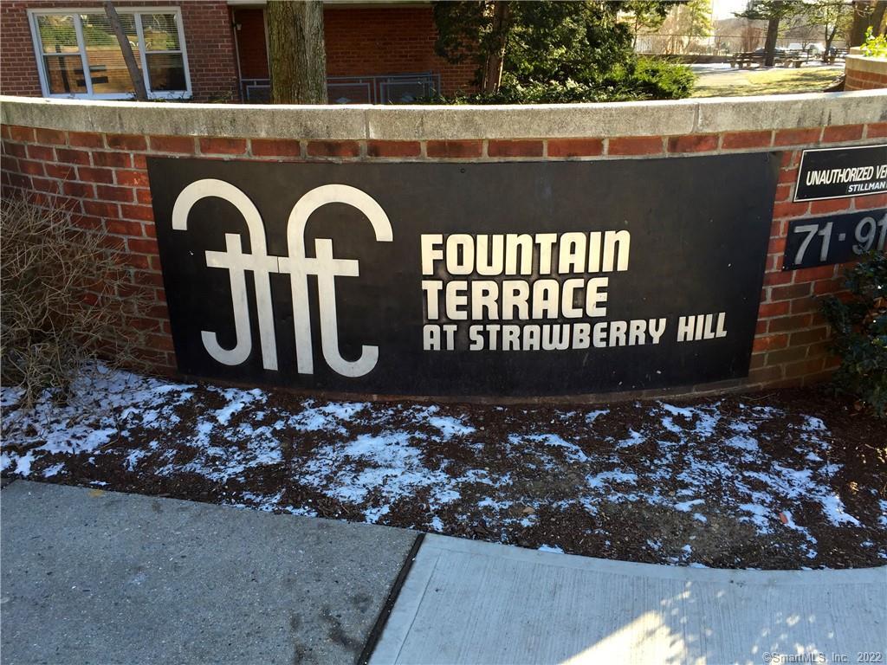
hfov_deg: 61.7
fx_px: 743
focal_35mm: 29
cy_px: 332
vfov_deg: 48.2
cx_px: 444
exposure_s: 1/247
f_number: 2.2
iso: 32
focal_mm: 4.15
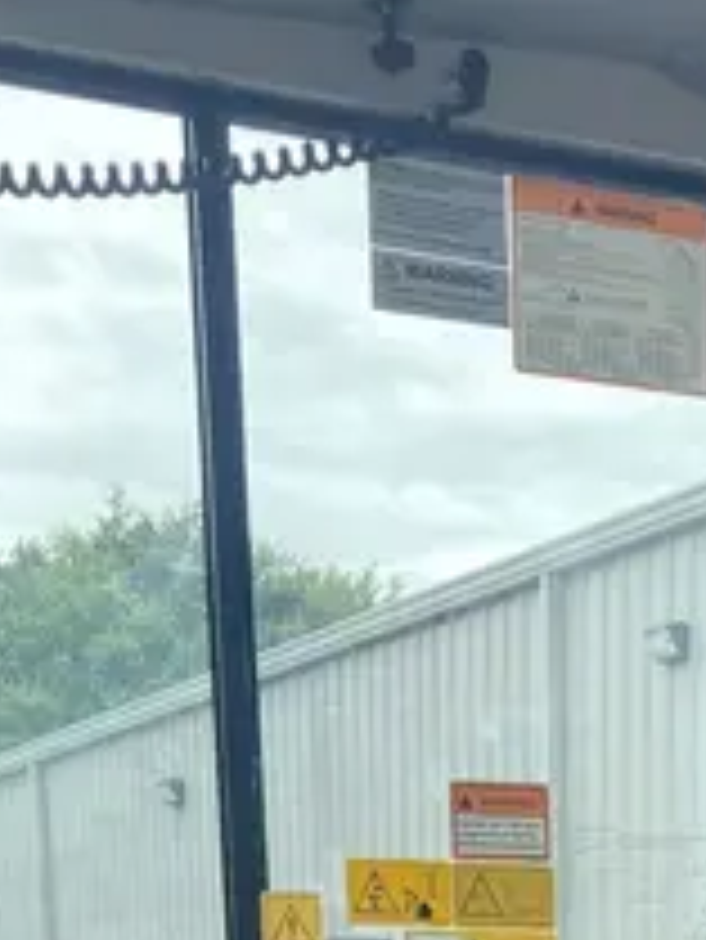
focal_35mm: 98
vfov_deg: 17.7
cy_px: 1464
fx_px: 2662
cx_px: 607
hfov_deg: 15.0
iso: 20
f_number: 1.8
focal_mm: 3.99
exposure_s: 1/128
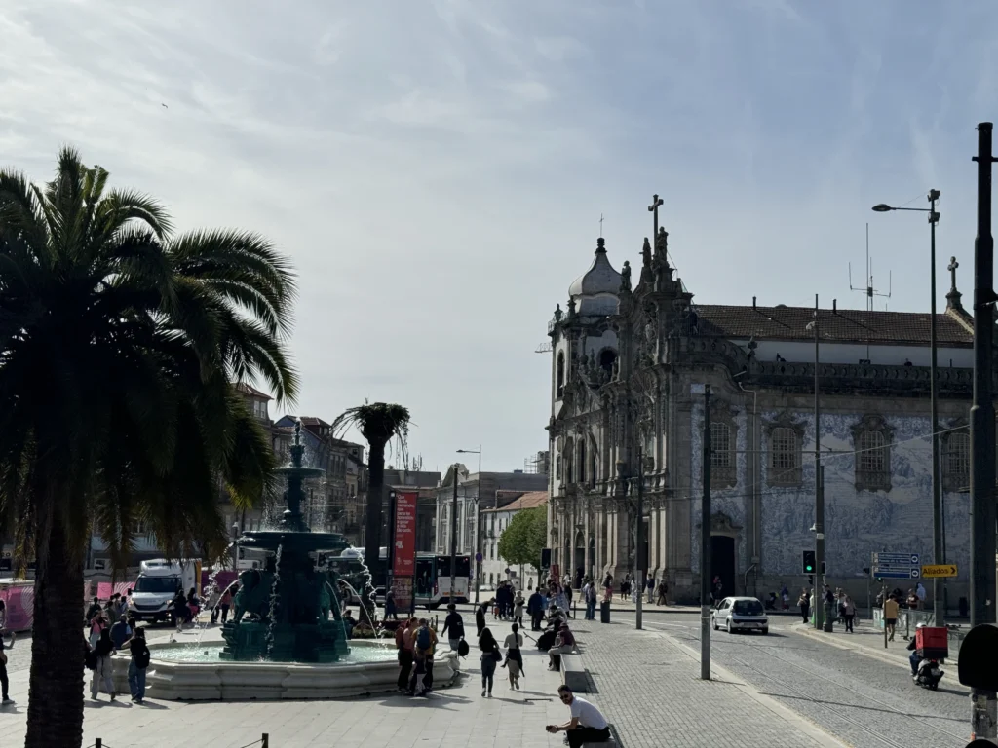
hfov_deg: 39.7
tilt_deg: +8.7
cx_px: 499
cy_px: 374
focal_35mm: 48
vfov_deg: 30.3
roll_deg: +0.1
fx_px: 1384
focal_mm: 6.86
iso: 64
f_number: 1.78
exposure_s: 1/12500
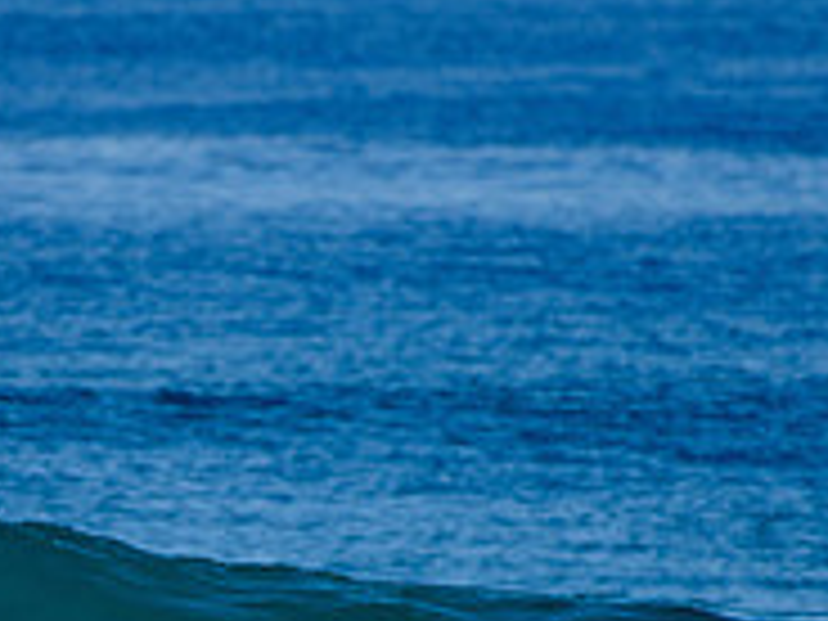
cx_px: 90
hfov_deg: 1.3
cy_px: 812
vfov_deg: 1.0
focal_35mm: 1516
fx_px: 36262
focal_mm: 500
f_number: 5.6
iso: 125
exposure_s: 1/1600
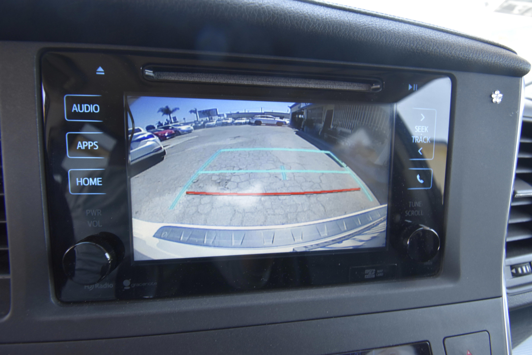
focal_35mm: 15
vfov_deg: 77.3
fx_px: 222
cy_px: 178
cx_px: 266
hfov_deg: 100.4
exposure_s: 1/125
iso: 800
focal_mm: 10
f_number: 4.5
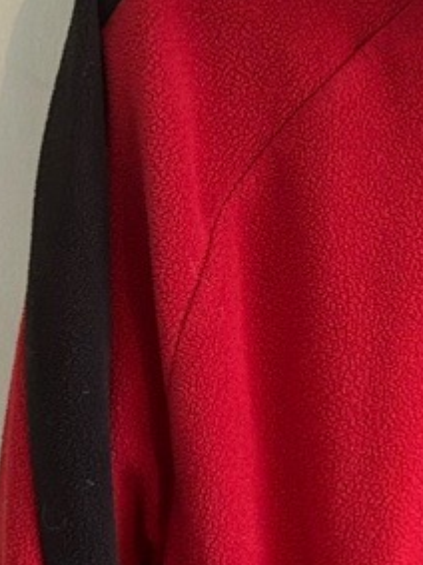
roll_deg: +0.3
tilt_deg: -10.5
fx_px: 2397
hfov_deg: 9.8
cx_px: 650
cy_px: 635
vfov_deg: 13.2
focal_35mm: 147
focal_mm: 5.7
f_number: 1.5
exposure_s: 1/66
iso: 125
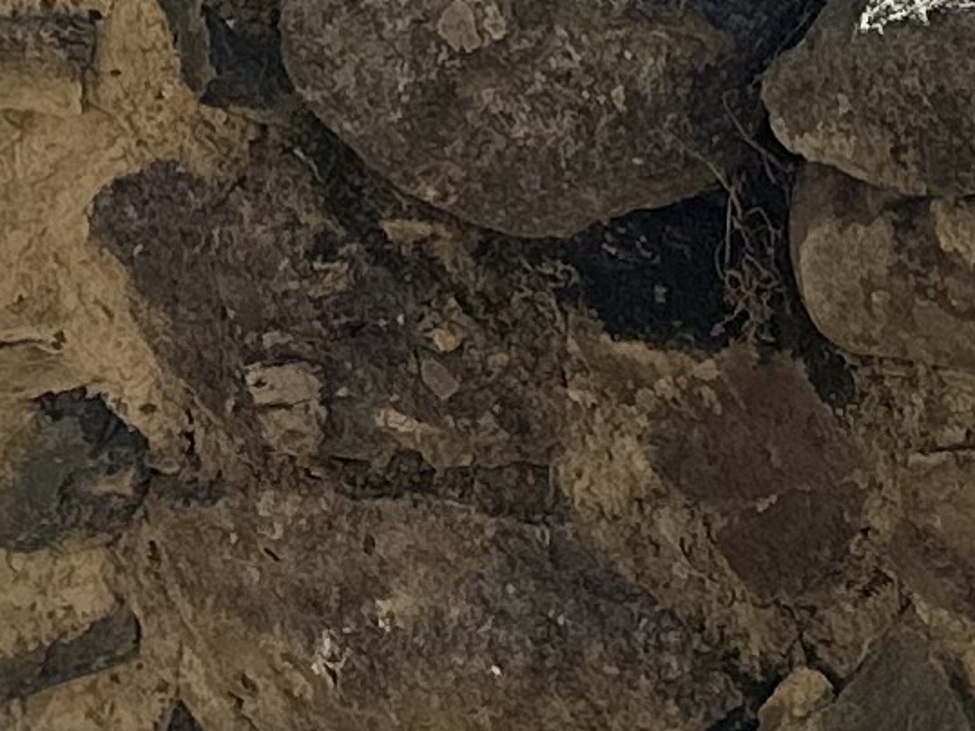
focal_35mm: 180
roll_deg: +0.3
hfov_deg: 9.5
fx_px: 5068
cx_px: 2492
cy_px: -1899
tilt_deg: -9.0
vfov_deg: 6.9
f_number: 1.78
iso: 80
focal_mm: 6.86
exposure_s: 1/2732
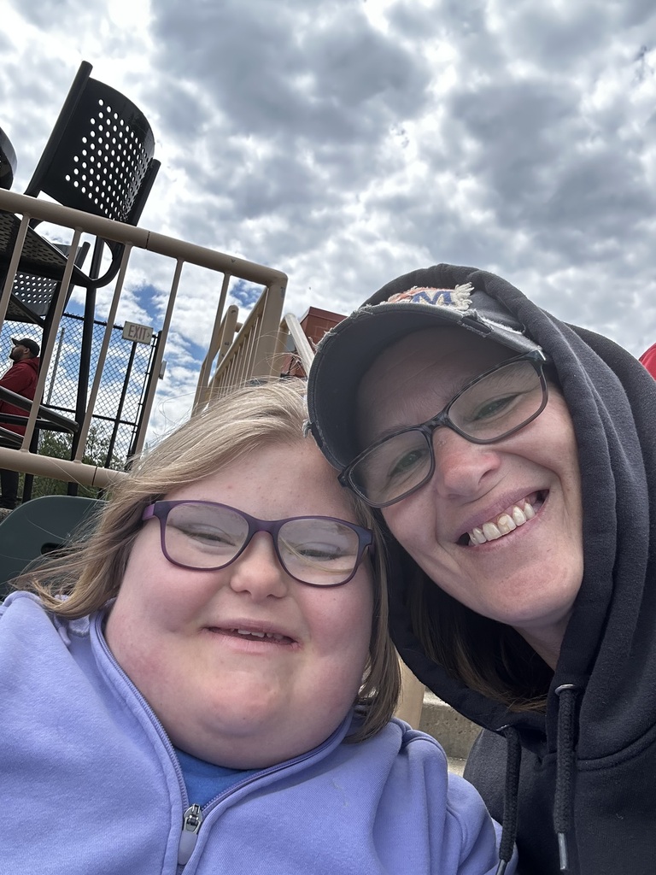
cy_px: 438
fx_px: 758
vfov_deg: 60.0
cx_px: 328
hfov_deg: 46.8
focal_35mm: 30
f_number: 1.9
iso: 25
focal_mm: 2.69
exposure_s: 1/594
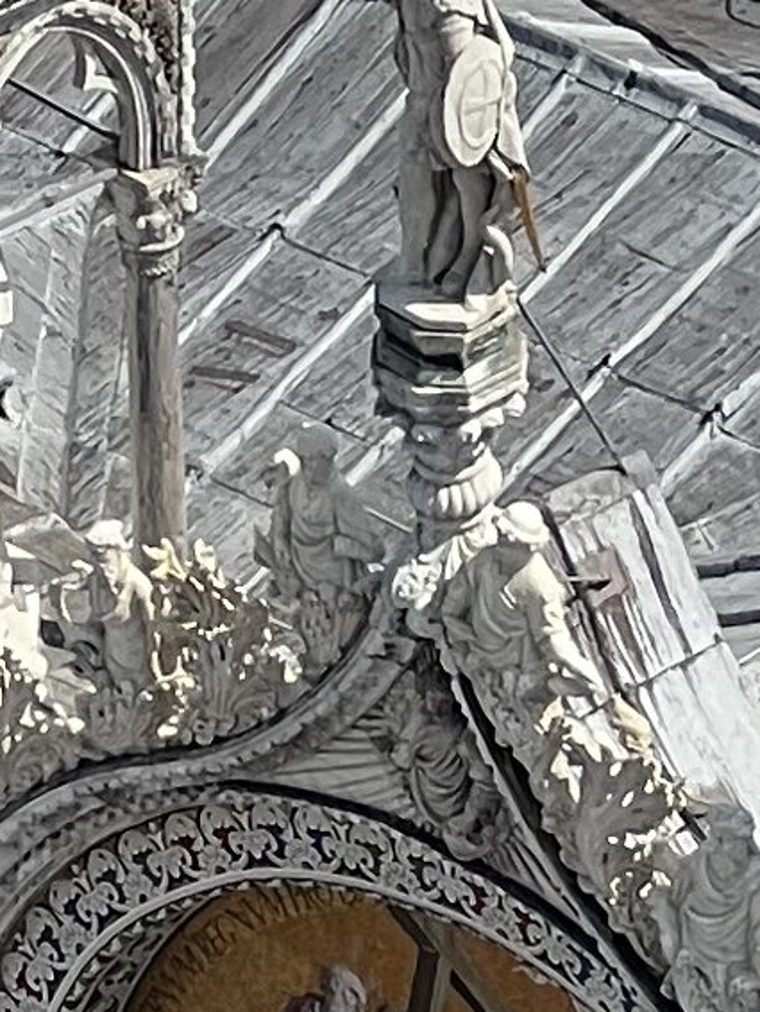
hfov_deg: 2.7
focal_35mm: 544
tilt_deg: -28.8
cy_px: -64
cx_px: 4
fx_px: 15913
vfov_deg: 3.6
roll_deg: +0.8
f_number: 2.8
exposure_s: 1/774
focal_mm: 9
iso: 32
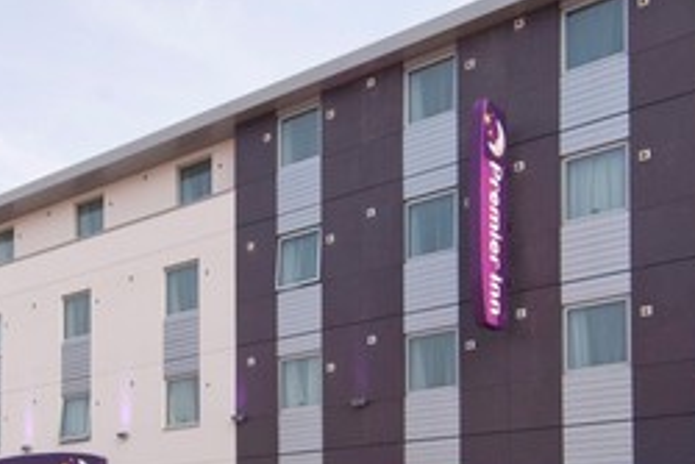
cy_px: 300
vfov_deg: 29.1
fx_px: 889
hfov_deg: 42.3
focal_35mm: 46
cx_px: 247
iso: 400
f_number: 9
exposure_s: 1/500
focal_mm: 15
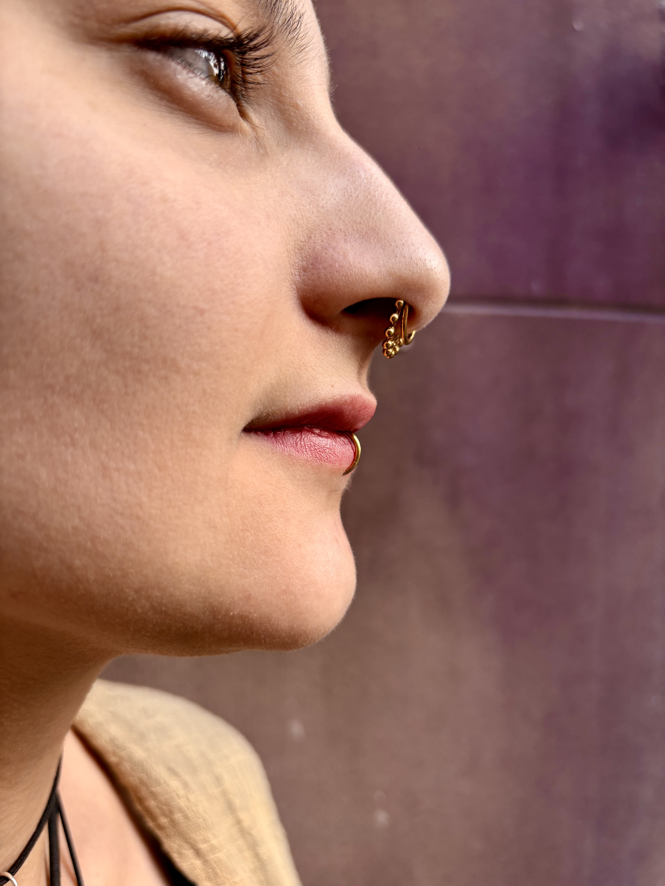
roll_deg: -0.9
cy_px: 443
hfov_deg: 53.1
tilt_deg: +2.5
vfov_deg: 67.3
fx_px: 666
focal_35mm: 26
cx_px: 332
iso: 50
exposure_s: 1/435
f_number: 1.6
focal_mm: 5.96
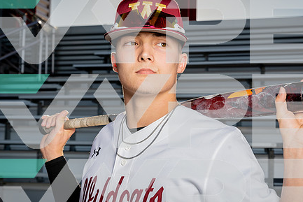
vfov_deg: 15.7
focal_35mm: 87
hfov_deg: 23.4
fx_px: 732
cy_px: 111
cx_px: 155
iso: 125
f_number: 9
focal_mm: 65
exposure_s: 1/250
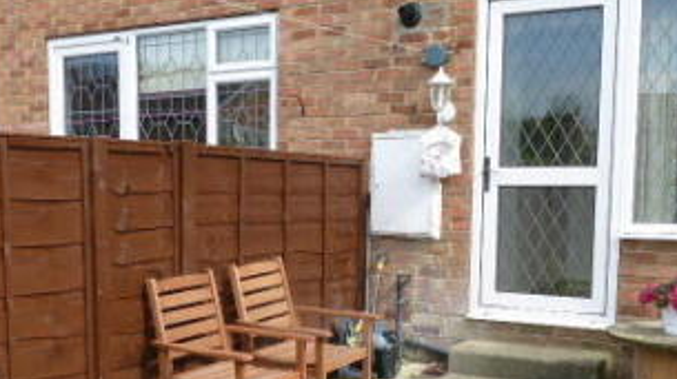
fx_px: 897
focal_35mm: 50
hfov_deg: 41.2
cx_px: 270
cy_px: 307
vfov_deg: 23.5
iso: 100
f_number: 4
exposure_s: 1/250
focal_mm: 4.3
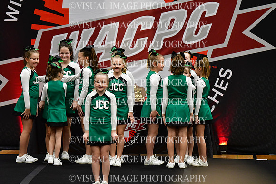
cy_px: 92
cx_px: 138
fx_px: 1840
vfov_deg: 5.7
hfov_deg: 8.6
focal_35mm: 240
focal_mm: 160
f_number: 2.8
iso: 4000
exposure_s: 1/800
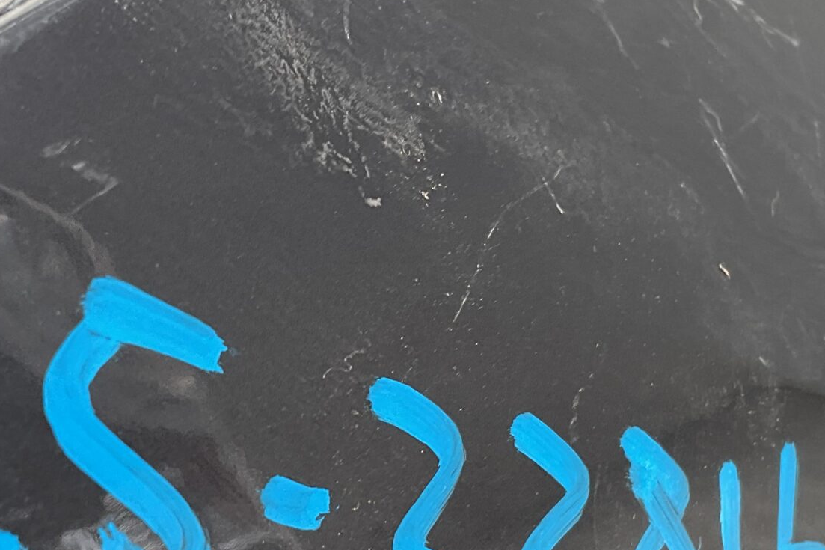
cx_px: 411
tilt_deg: -18.3
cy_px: 316
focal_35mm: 70
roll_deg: +24.6
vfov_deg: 19.4
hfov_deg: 28.8
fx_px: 1604
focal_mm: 3
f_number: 1.8
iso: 16
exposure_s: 1/198
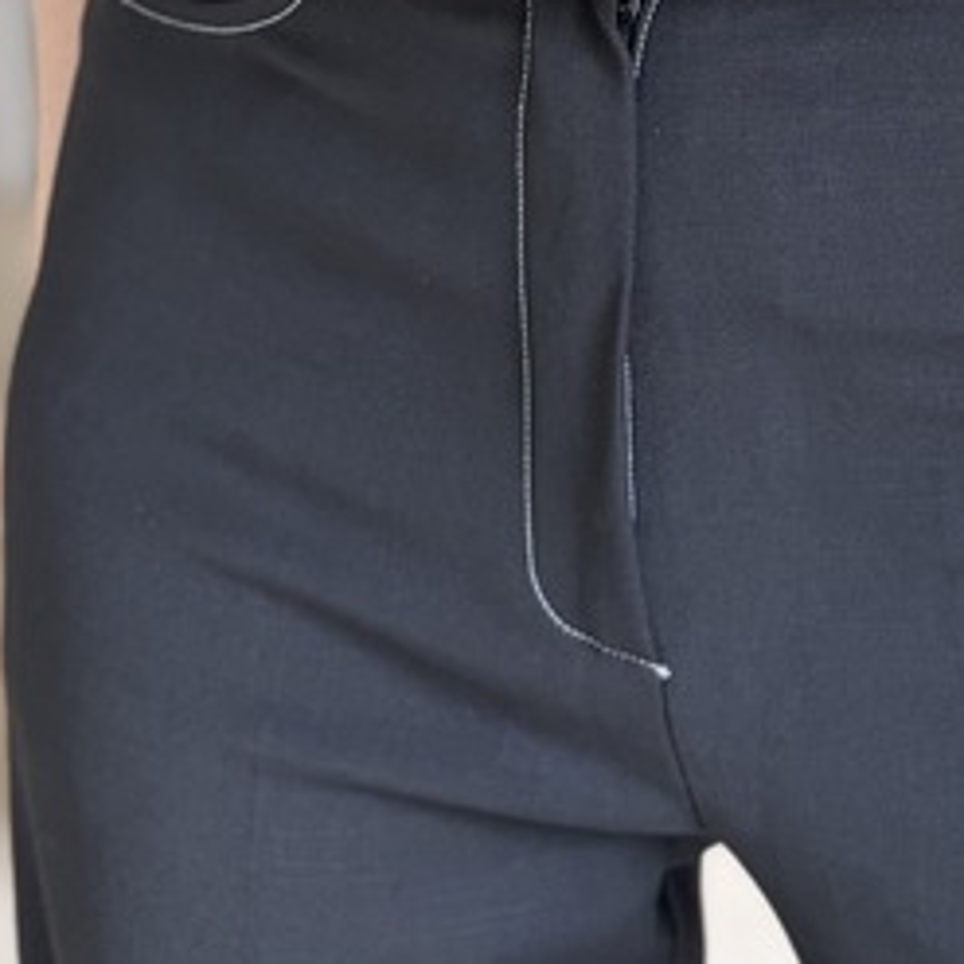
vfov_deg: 16.9
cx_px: 968
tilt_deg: -12.1
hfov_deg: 18.2
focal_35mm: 93
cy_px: -503
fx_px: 2930
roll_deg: +0.0
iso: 125
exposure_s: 1/60
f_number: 1.6
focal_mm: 5.96
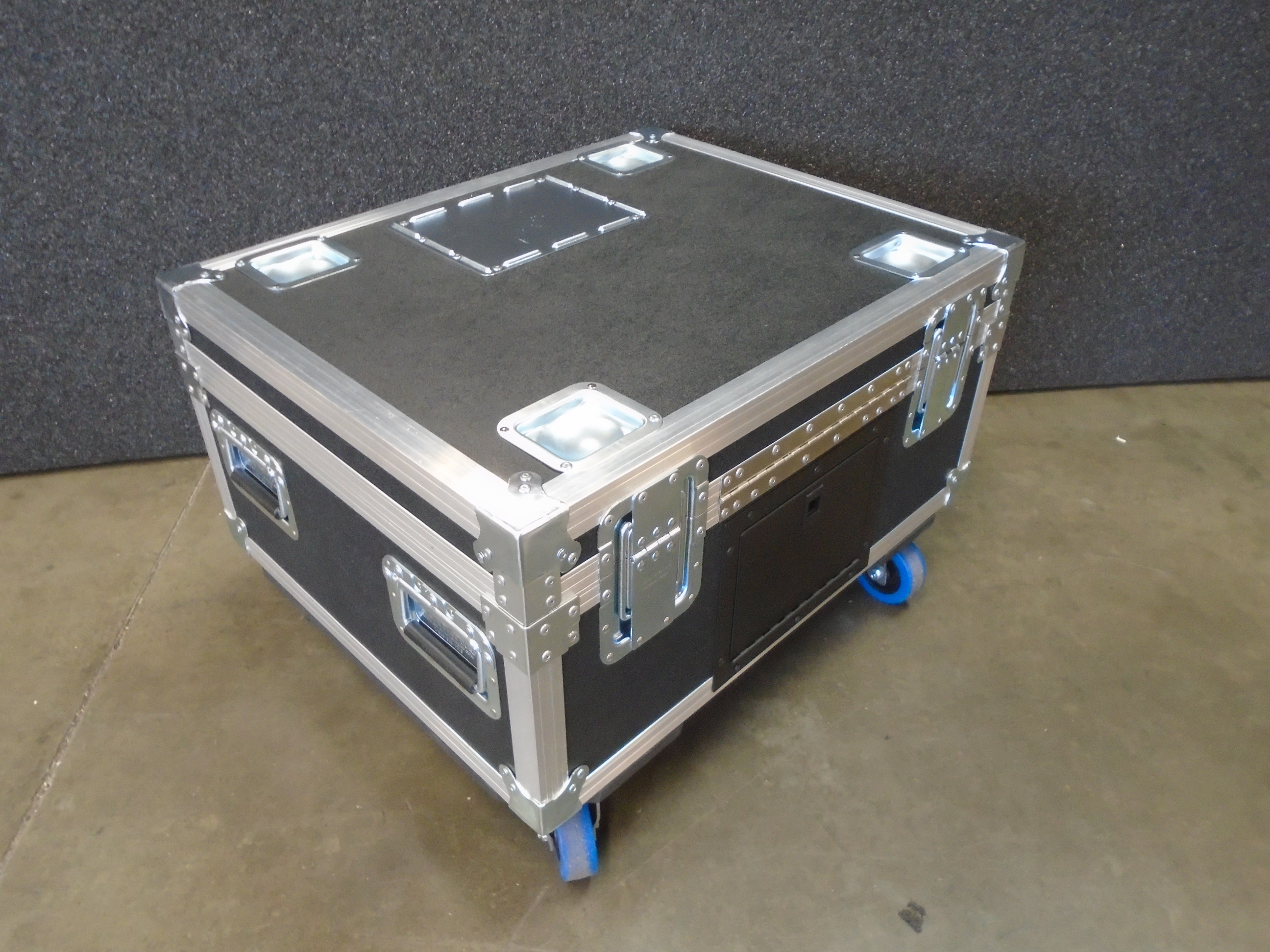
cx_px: 635
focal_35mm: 26
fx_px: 954
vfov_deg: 53.1
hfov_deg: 67.3
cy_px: 476
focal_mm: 4.6
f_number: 3.2
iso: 400
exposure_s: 1/10
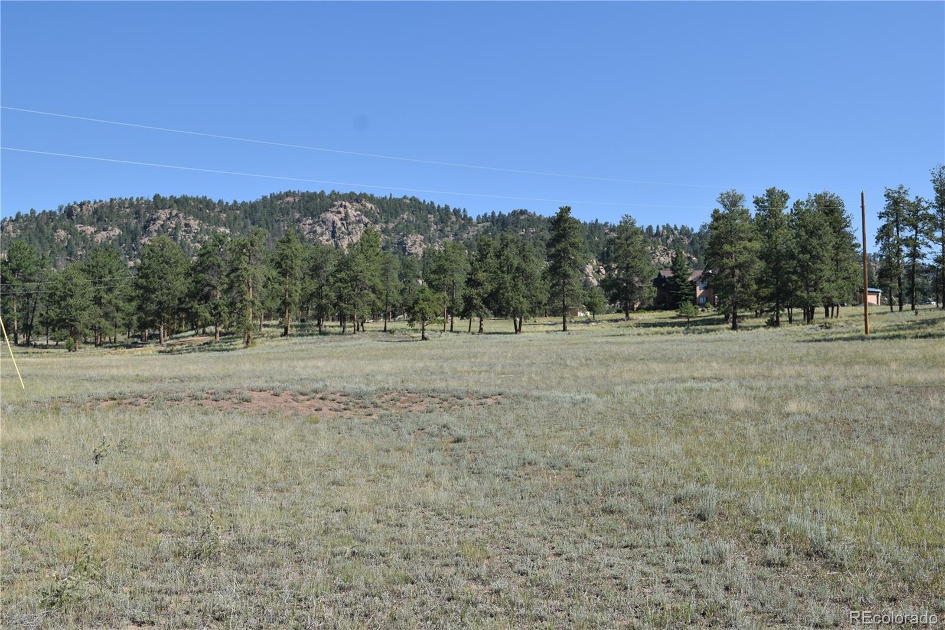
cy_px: 315
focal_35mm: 44
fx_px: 1142
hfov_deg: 45.0
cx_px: 472
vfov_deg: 30.8
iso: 100
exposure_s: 1/250
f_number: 8
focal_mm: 29
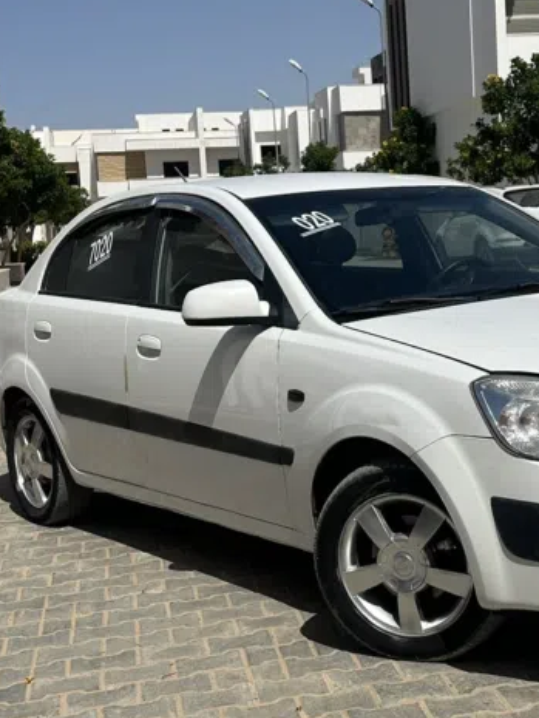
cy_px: 352
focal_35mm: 33
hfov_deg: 42.0
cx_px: 389
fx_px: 685
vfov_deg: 55.3
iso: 80
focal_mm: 6.86
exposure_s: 1/12048
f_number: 1.78
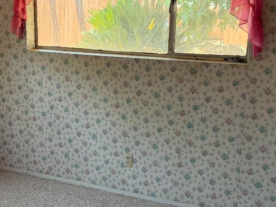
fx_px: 494
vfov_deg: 23.6
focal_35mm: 62
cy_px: 115
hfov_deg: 30.9
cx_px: 86
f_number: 1.78
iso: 200
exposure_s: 1/142
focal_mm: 6.76
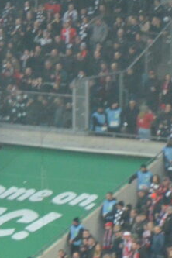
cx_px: -207
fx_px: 5413
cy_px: -16
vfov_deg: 2.7
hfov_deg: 1.8
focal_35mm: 755
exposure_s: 1/125
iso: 2500
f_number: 5.6
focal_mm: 105
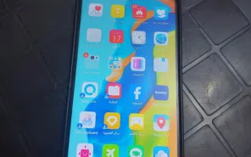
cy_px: 65
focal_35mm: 33
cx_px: 126
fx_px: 226
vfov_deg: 38.2
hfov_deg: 58.1
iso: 400
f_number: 1.8
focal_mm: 5.06
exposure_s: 1/50
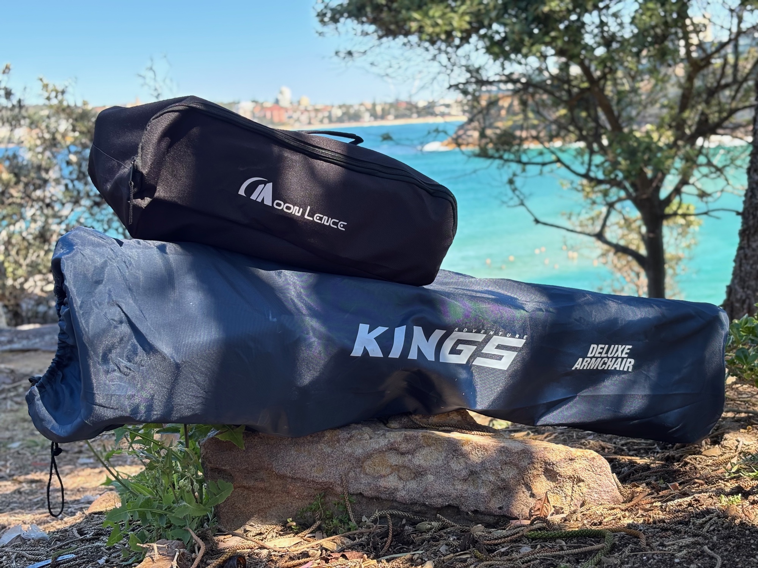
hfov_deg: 36.8
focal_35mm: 52
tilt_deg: -9.5
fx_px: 1139
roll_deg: +3.6
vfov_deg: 28.0
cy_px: 284
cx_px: 379
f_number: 1.6
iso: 32
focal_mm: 5.96
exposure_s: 1/227
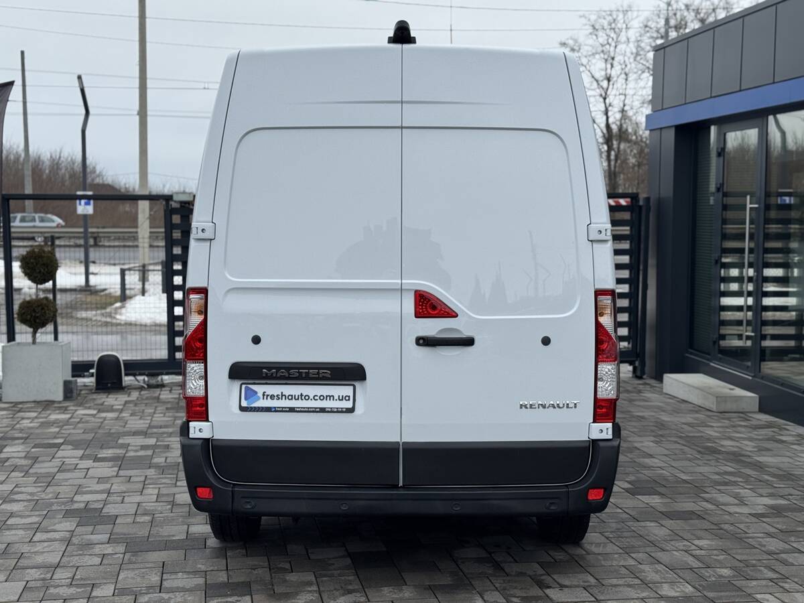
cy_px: 302
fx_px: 1115
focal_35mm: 48
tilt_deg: -4.8
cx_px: 402
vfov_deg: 30.3
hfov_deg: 39.7
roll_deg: -0.4
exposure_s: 1/2179
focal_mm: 6.76
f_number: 1.78
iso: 64
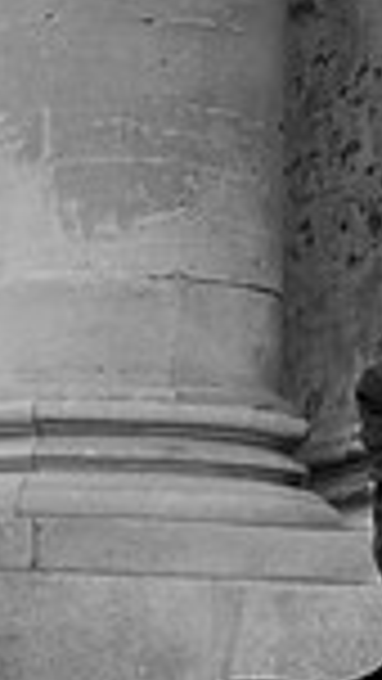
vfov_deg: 8.9
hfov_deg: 5.0
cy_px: 626
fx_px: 4355
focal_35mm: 242
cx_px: 184
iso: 200
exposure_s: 1/640
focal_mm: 40
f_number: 2.8
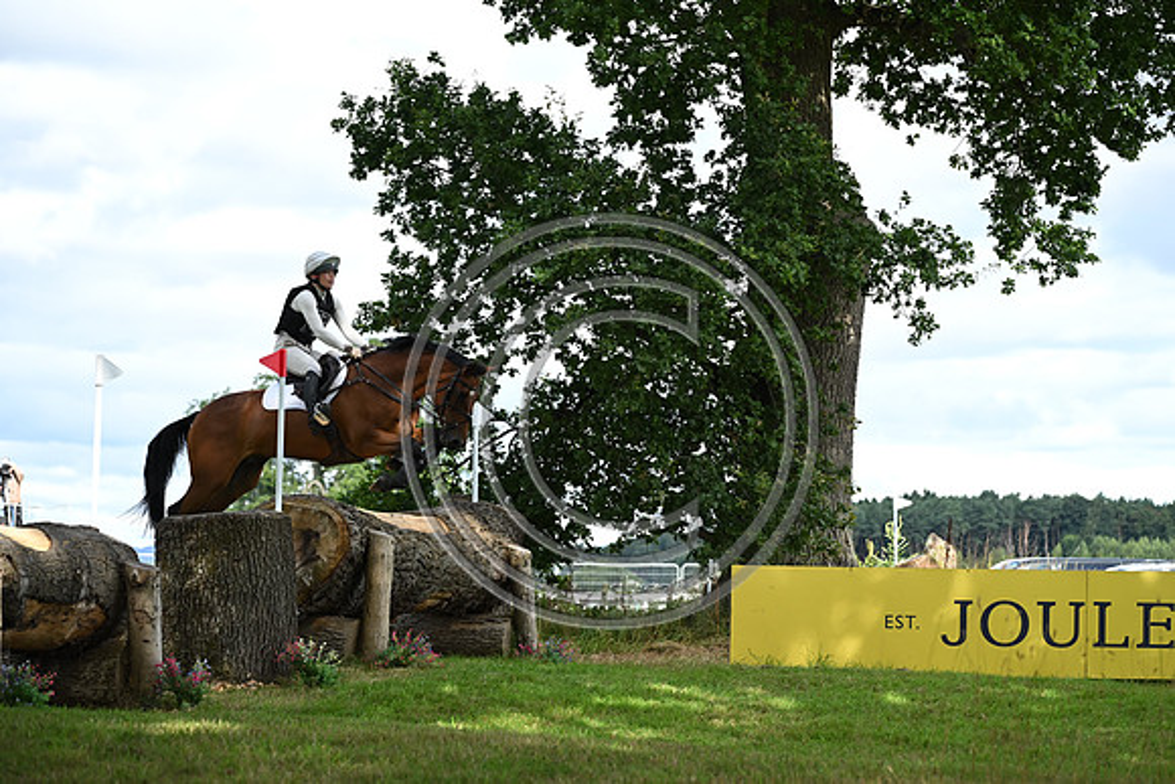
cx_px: 588
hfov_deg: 21.2
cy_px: 392
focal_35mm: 96
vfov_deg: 14.3
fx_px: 3134
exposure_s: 1/1250
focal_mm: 96
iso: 560
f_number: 4.5
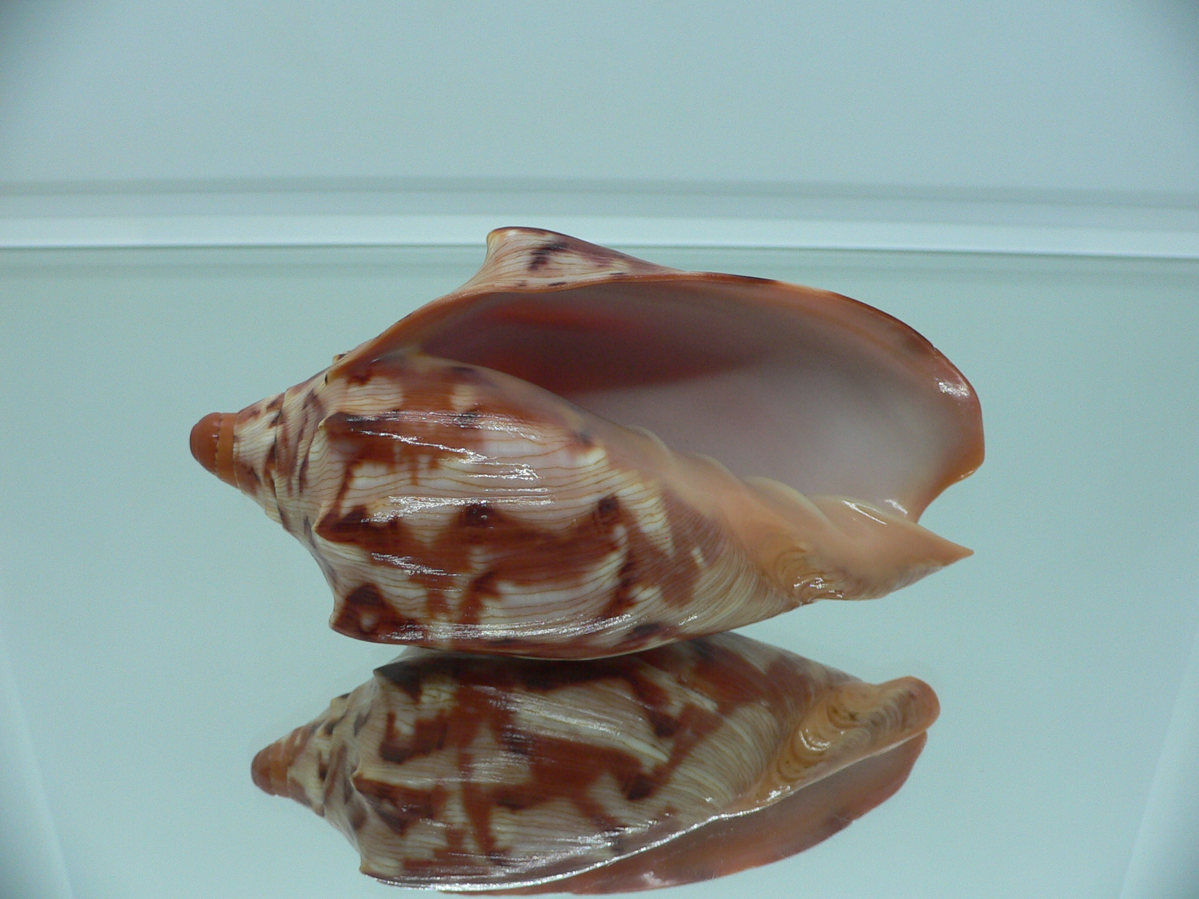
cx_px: 600
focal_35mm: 35
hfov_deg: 52.6
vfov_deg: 40.7
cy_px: 450
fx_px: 1212
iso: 80
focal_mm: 4.6
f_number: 2.8
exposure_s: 1/60
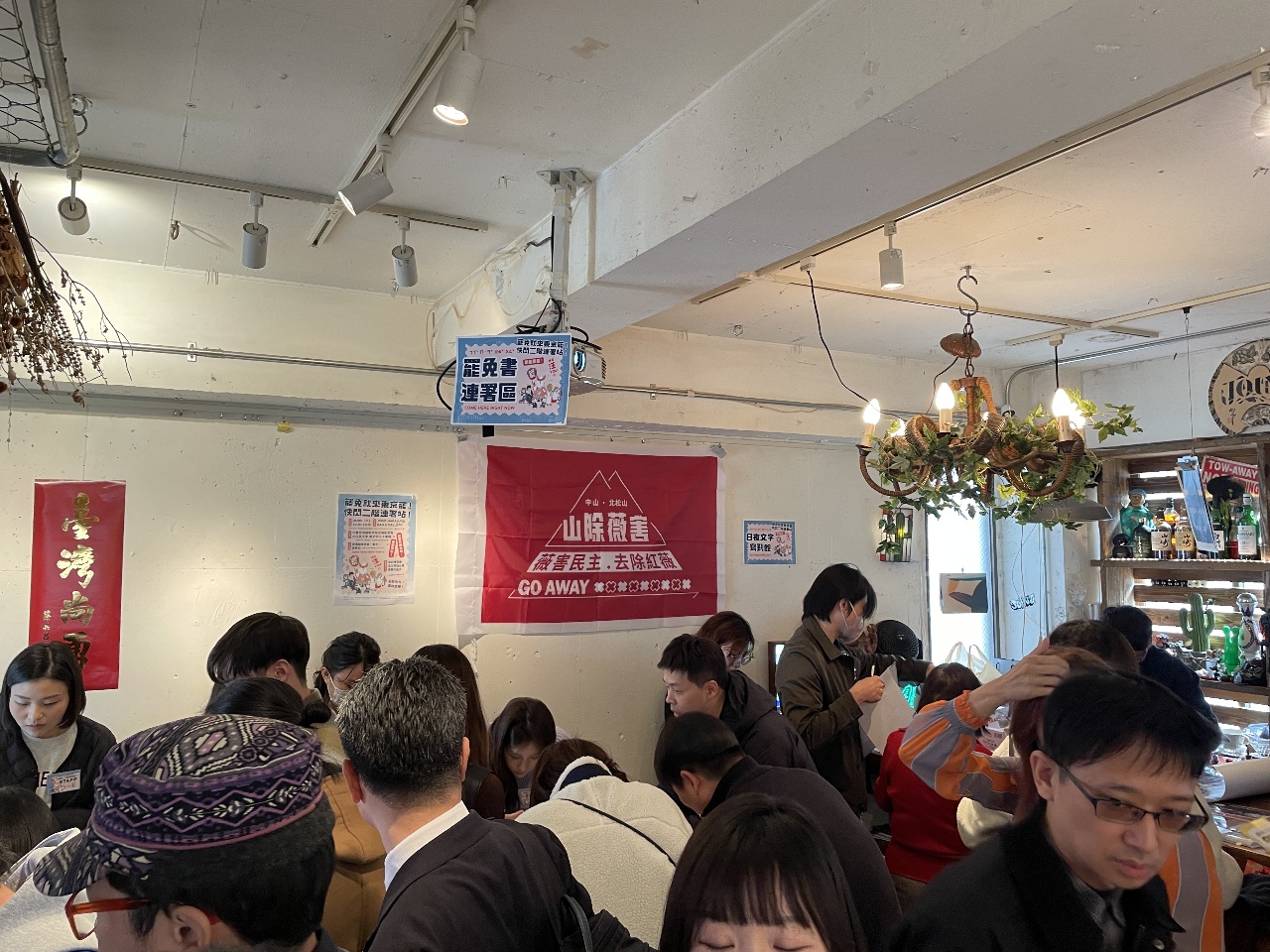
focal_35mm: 26
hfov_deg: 67.3
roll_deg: +0.0
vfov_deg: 53.1
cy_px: 476
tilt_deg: +4.6
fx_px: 954
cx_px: 635
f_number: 1.6
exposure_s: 1/50
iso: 125
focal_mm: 4.2
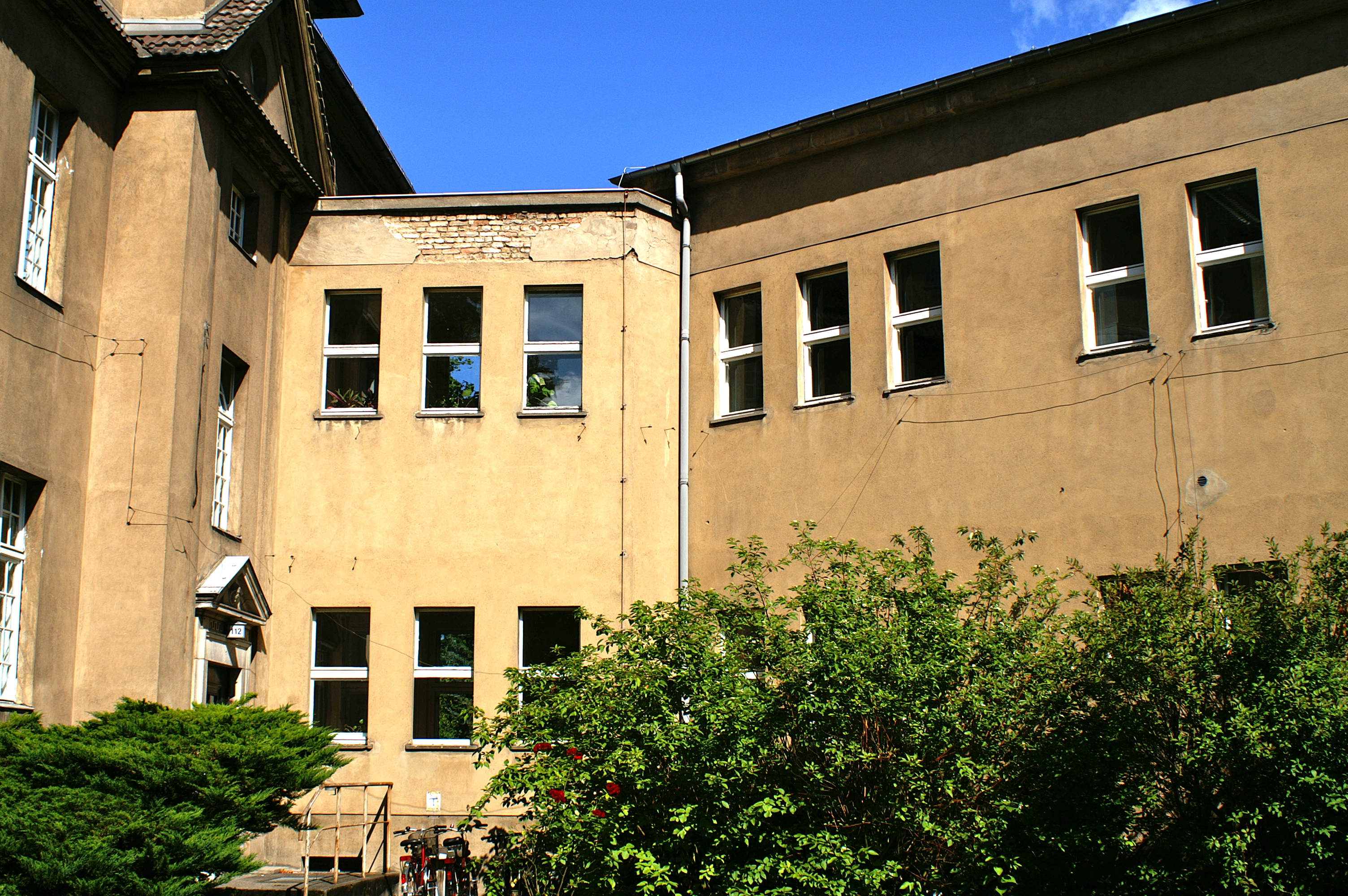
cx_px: 674
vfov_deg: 31.8
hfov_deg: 46.4
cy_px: 448
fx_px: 1571
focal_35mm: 42
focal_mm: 28
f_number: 7.1
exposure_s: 1/1000
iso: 100
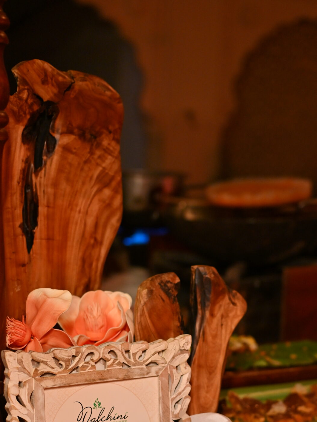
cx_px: 199
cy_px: 329
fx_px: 1062
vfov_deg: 22.2
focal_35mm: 87
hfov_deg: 16.9
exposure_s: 1/500
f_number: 2.2
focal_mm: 50
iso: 450
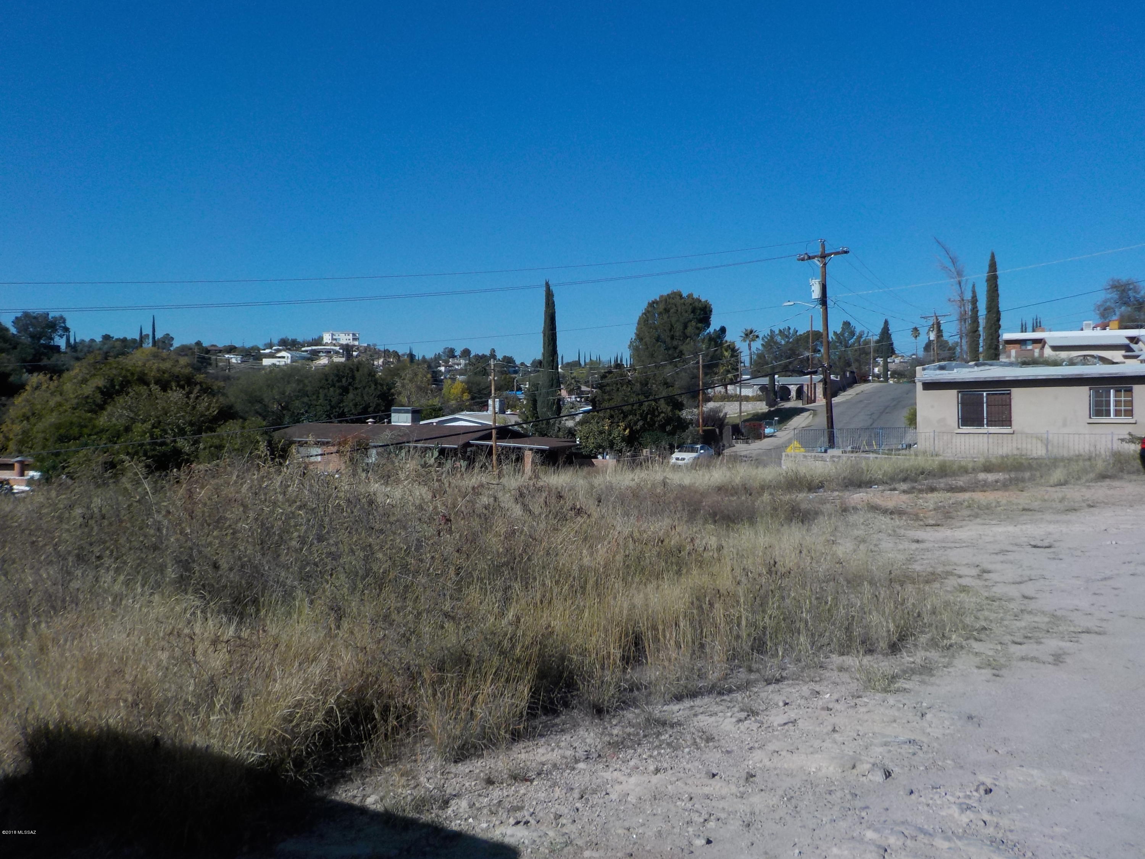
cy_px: 430
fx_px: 992
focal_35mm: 30
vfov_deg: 46.8
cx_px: 572
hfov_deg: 60.0
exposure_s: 1/2000
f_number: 3.3
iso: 125
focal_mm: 4.1
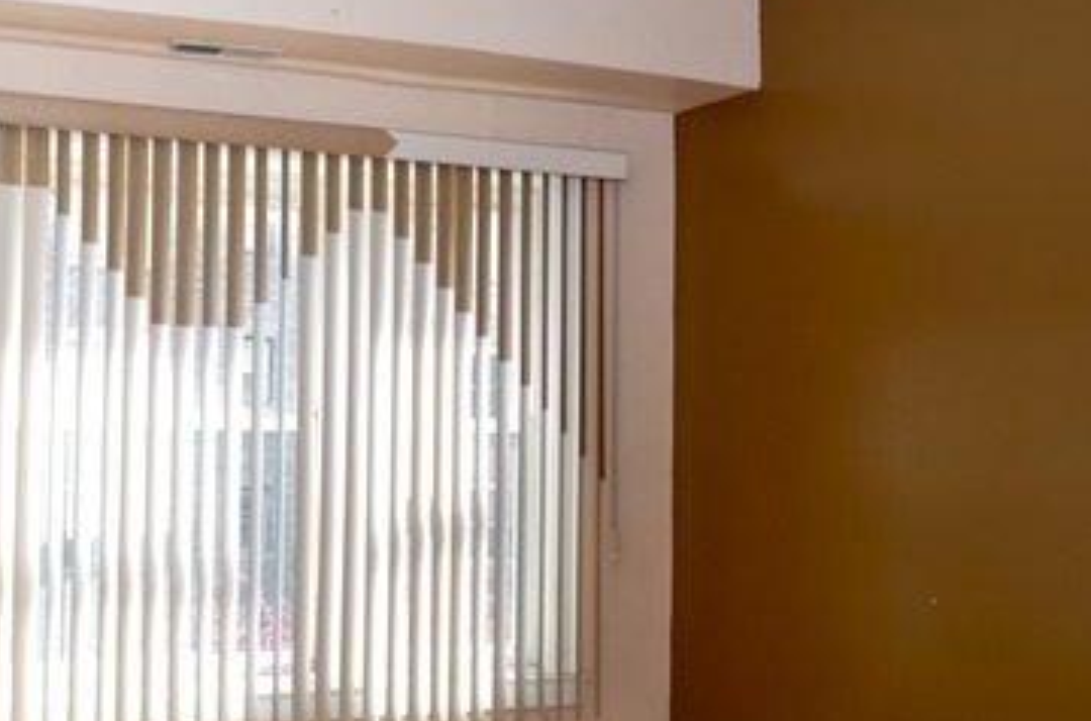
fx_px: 1451
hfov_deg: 40.1
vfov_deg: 27.9
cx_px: 282
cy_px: 360
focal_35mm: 48
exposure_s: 1/125
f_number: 5.6
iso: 220
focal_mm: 18
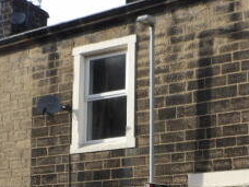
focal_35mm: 87
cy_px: 167
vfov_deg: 16.8
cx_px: 158
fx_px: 626
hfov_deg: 22.4
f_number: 4.5
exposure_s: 1/374
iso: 100
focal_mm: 6.2
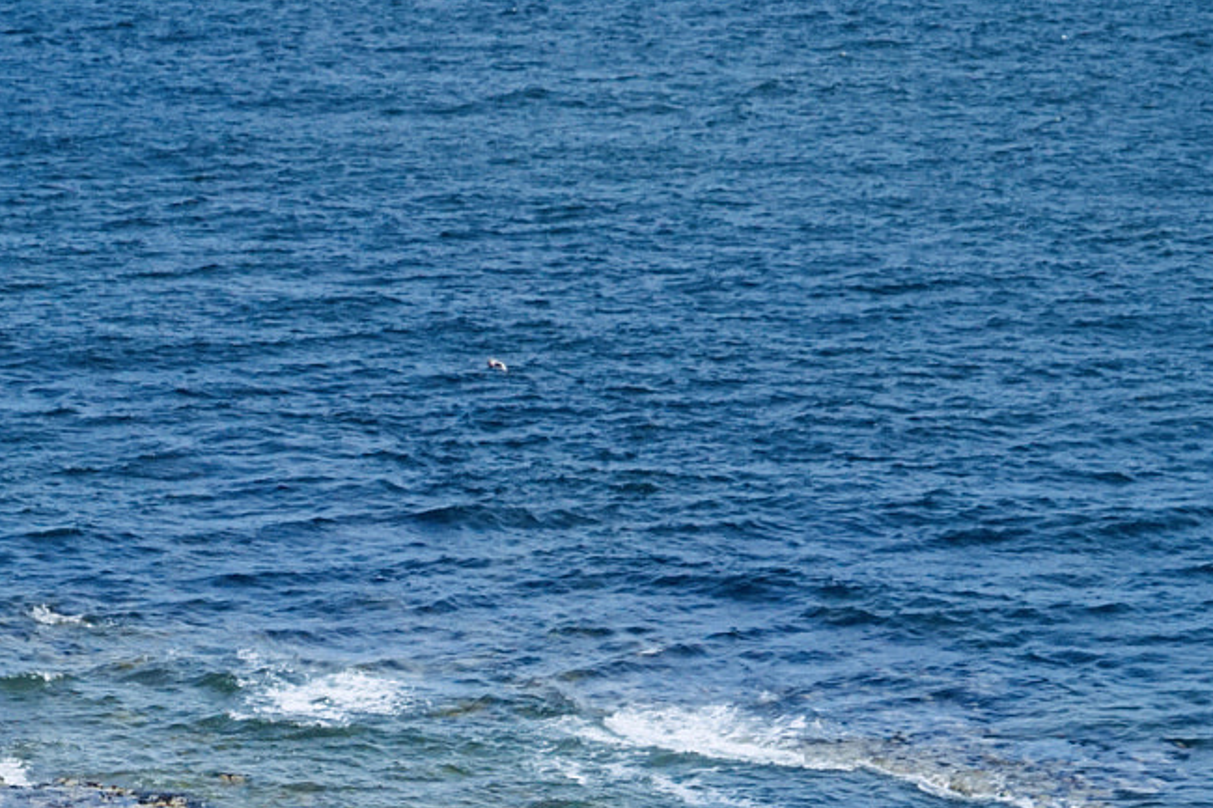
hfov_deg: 13.0
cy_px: 985
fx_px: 5221
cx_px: -95
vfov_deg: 8.7
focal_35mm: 155
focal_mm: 63
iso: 2000
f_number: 5
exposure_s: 1/8000
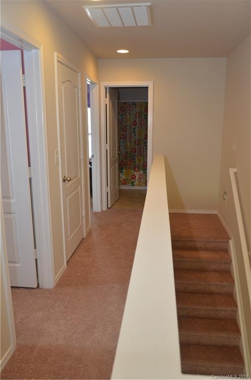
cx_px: 126
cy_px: 190
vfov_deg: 62.1
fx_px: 315
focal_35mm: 30
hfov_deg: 43.4
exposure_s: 1/60
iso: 640
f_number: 5
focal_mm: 20
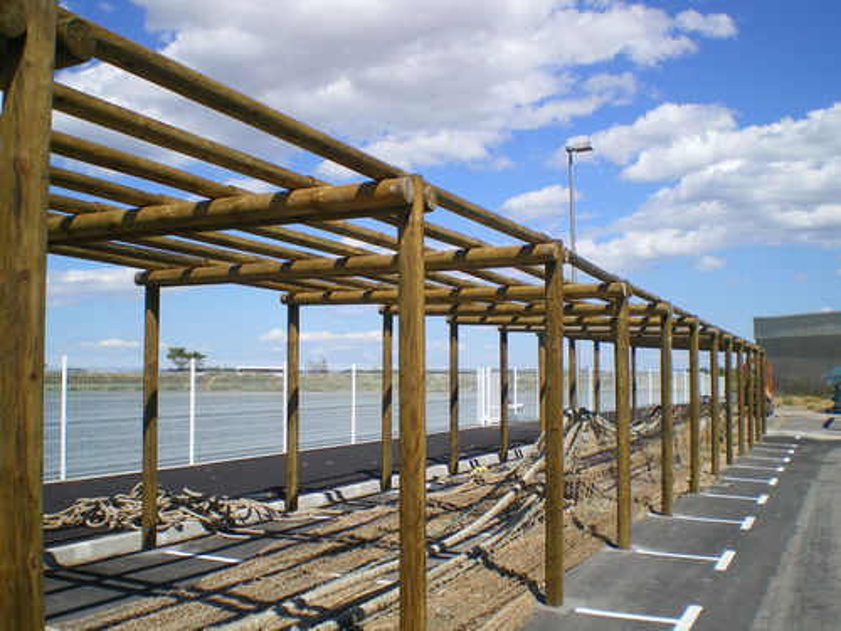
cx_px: 420
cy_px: 316
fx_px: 923
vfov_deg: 37.7
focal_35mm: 38
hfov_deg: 49.0
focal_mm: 6.3
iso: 64
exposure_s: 1/500
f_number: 4.6
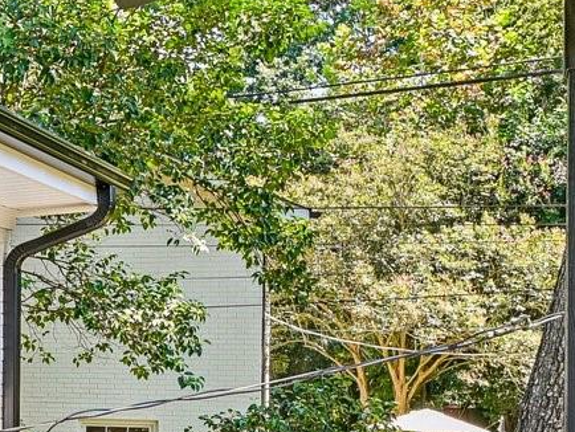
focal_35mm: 70
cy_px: 358
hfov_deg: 20.8
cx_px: -407
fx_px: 1168
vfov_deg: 20.7
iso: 100
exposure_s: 1/40
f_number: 8
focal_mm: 15.5
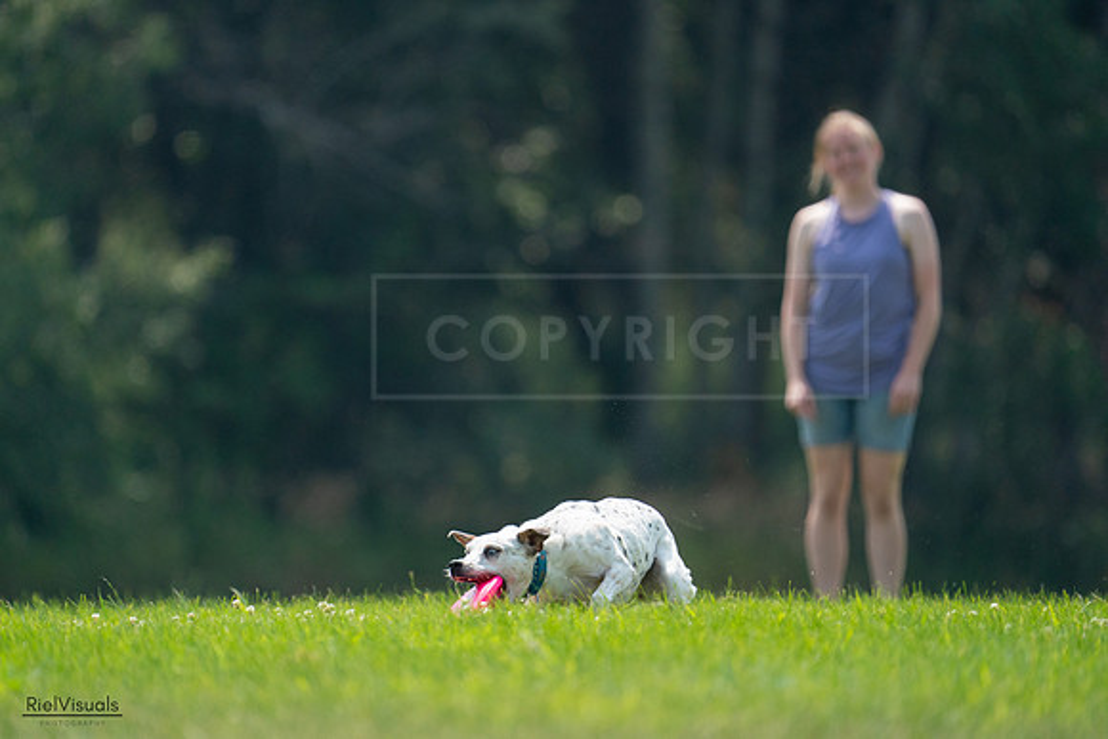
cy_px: 370
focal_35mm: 600
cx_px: 554
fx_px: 18470
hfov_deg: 3.4
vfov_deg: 2.3
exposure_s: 1/4000
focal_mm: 600
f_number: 6.3
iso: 2000
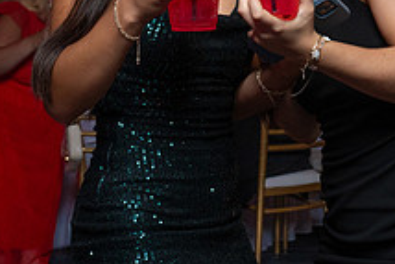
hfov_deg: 18.8
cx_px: 295
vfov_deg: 12.6
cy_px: 4
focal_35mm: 108
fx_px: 1186
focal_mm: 37
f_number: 5.6
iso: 2000
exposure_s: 1/200
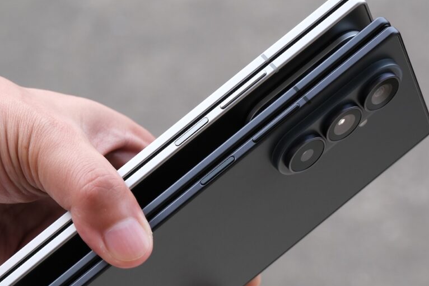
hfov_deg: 15.8
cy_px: 142
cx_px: 211
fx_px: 1549
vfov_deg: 10.6
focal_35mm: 130
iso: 640
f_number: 6.4
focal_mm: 55
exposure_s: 1/125
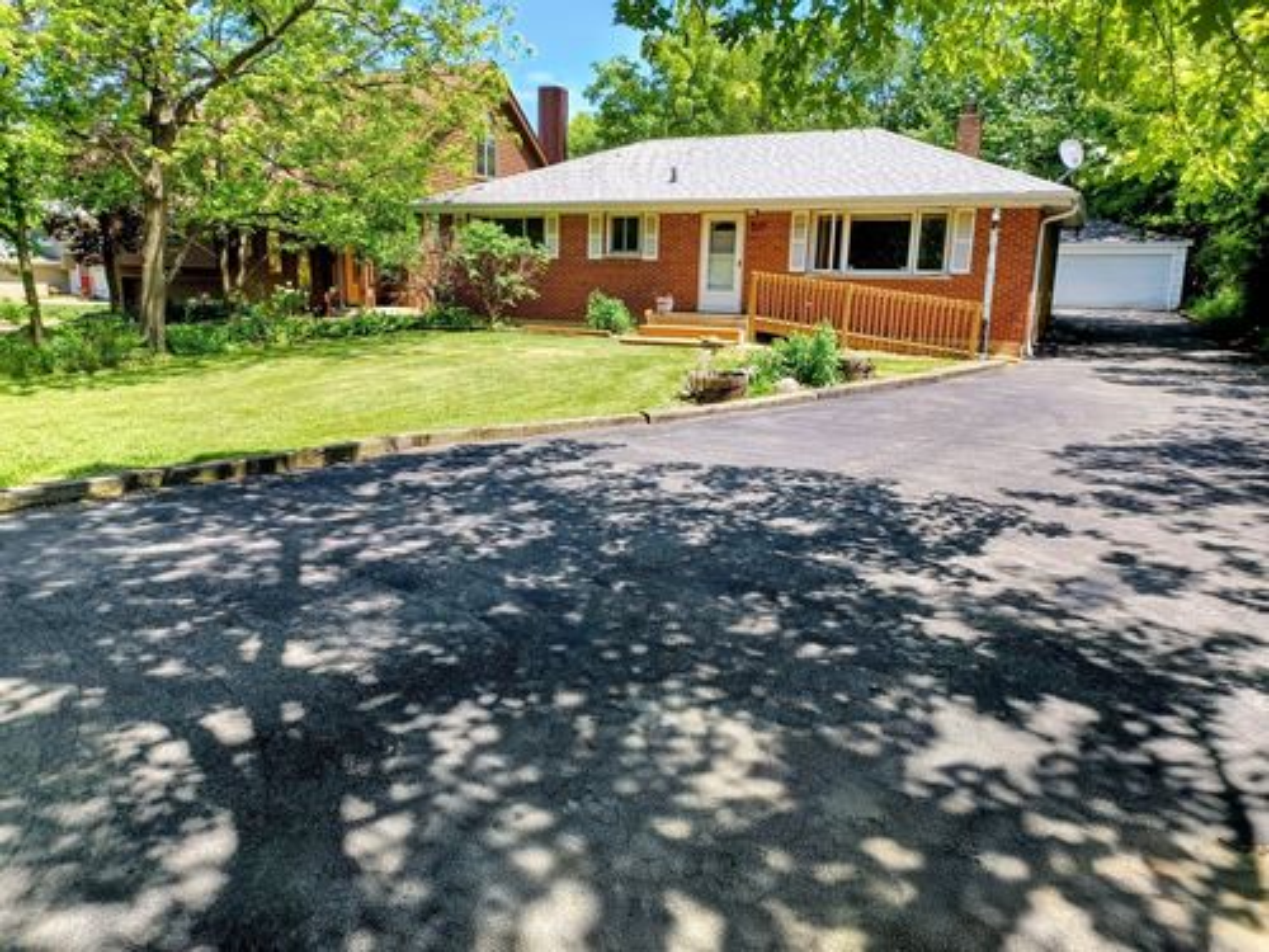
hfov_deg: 69.4
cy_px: 476
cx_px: 634
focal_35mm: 25
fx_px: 916
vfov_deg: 54.9
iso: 32
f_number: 1.8
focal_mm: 4.6
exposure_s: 1/170
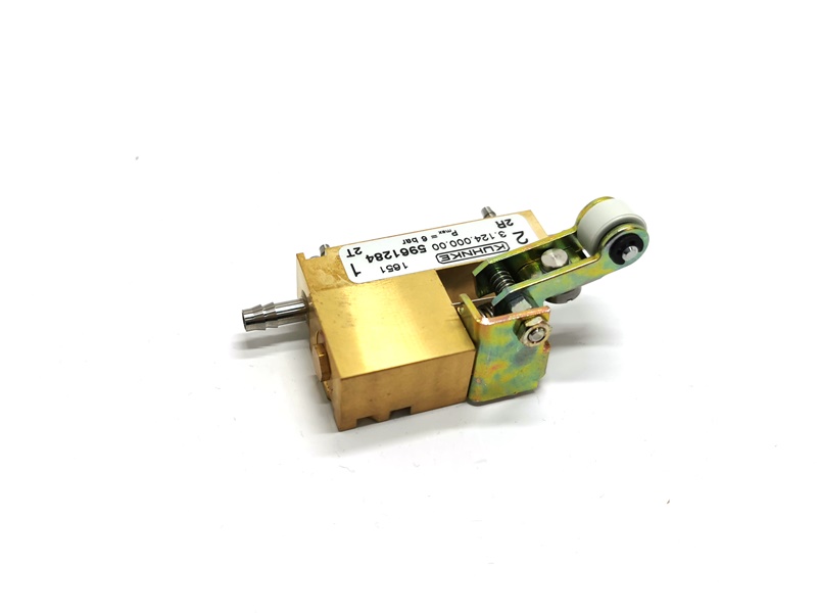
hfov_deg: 65.3
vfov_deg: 51.4
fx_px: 637
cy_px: 306
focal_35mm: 27
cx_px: 408
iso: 50
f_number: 1.6
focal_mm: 5.56
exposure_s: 1/159
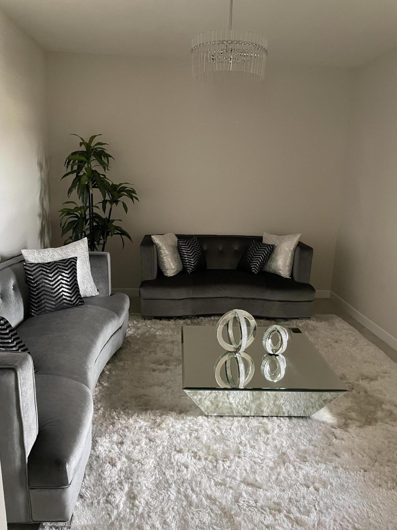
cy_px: 265
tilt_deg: -11.9
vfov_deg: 67.3
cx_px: 198
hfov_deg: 53.1
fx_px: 398
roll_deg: -1.8
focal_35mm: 26
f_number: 1.6
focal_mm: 4.2
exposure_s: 1/40
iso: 500
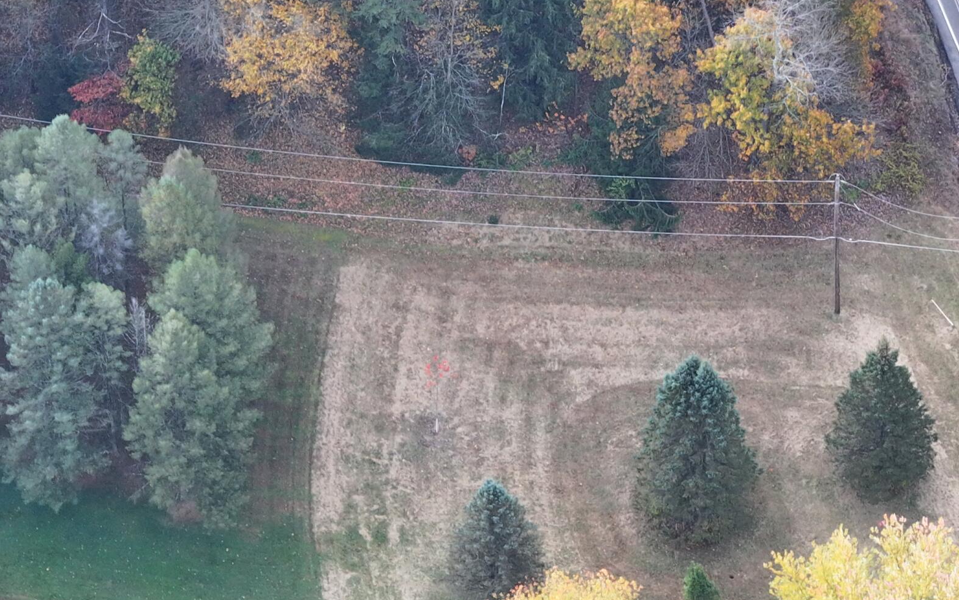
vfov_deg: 3.9
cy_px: 295
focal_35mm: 337
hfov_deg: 6.2
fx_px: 8808
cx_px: 623
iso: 100
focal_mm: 30.71
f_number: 3.4
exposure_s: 1/80
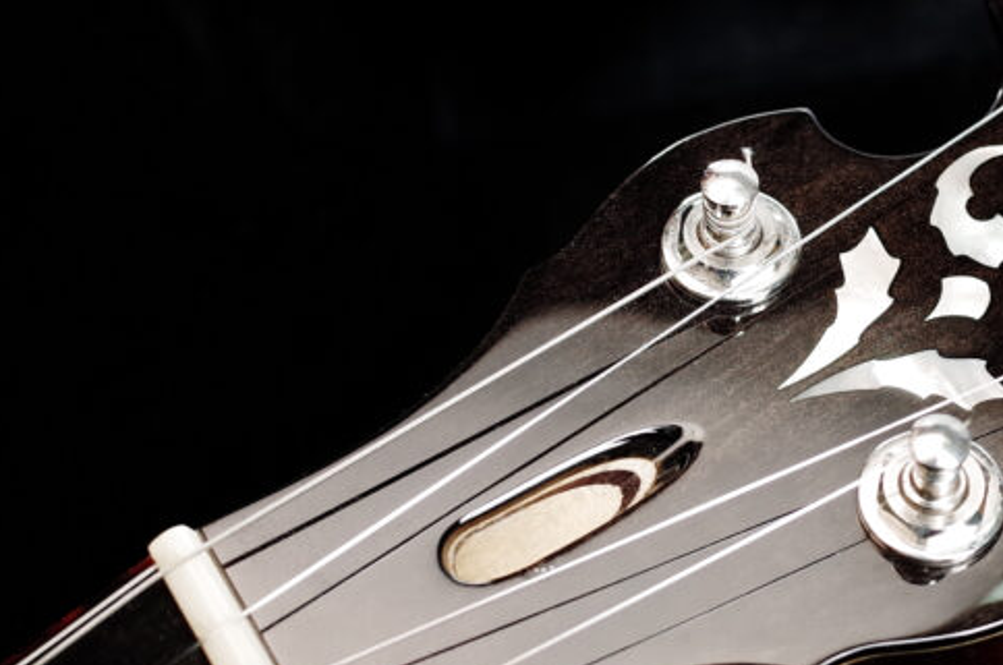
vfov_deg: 18.4
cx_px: 872
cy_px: 322
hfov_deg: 26.6
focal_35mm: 74
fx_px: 2058
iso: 400
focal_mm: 18.3
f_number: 4
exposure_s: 1/60
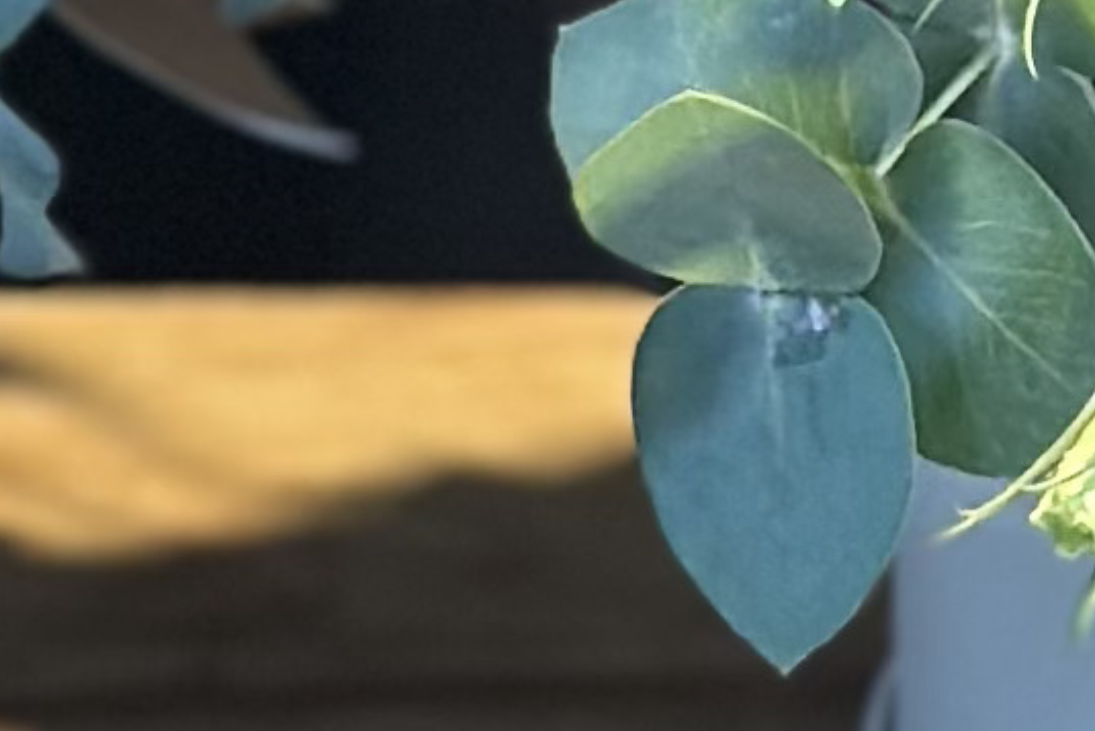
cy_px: -1409
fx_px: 11439
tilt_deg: -14.5
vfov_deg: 3.6
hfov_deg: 5.4
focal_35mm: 376
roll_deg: +0.1
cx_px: 1889
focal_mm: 6.86
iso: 100
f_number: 1.78
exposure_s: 1/50
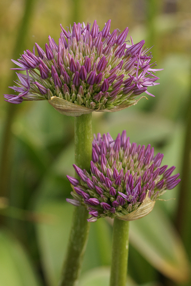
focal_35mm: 150
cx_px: 96
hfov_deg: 9.1
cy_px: 143
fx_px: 1194
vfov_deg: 13.7
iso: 250
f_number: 5.6
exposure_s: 1/160
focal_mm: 100
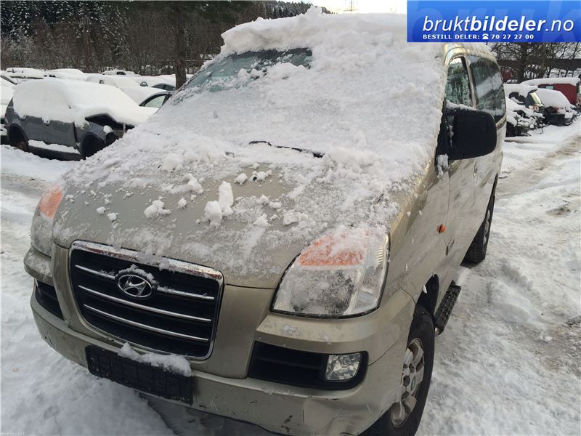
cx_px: 290
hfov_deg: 61.7
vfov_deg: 48.2
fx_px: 487
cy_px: 218
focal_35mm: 29
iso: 32
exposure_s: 1/363
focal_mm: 4.15
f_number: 2.2
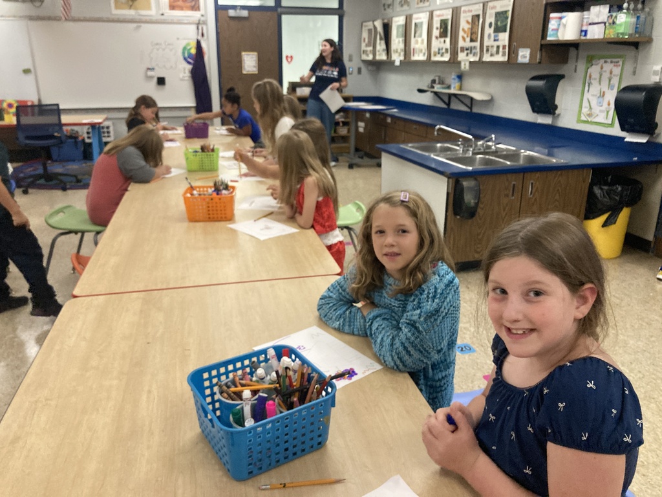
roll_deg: +0.2
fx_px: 535
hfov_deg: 63.4
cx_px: 331
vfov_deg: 49.7
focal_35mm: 28
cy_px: 248
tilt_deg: -17.9
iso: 320
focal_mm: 3.99
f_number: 1.8
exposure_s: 1/30
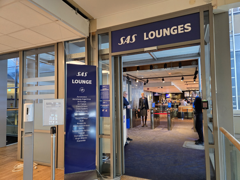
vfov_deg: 58.9
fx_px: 159
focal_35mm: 23
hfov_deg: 73.9
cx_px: 120
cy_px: 90
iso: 400
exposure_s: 1/101
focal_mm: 5.4
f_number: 1.8
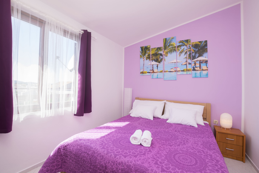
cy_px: 86
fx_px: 108
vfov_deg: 77.4
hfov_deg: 100.4
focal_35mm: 15
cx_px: 130
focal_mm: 10
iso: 200
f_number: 5.6
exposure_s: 1/160
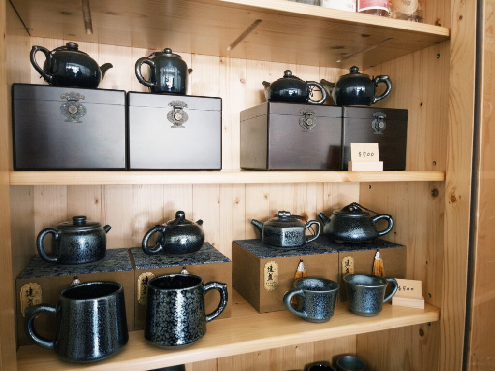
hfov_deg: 67.3
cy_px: 186
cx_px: 248
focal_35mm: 26
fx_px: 372
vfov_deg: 53.1
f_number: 1.6
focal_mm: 5.1
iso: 125
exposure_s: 1/121
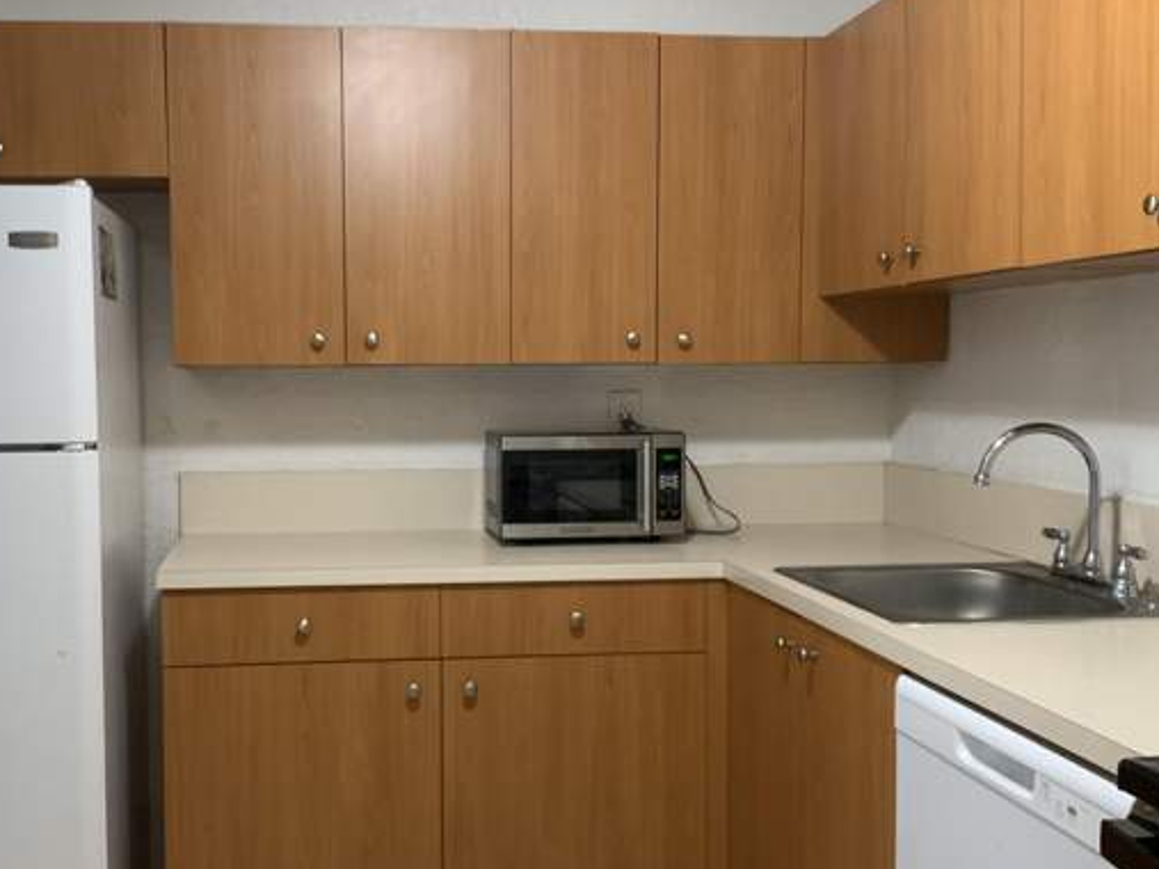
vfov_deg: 35.1
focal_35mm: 41
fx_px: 1372
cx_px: 478
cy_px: 444
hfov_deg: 45.6
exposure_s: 1/60
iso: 250
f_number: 1.8
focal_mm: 4.25
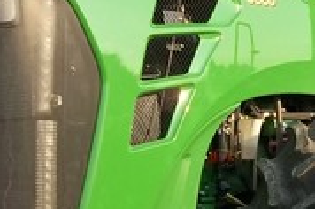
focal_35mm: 86
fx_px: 751
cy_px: 154
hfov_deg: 22.7
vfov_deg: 15.8
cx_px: 319
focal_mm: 4.9
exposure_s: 1/400
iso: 80
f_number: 3.5
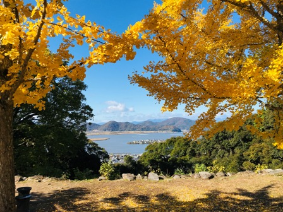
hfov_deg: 63.4
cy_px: 106
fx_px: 229
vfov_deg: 49.7
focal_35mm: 28
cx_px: 142
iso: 20
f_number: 1.8
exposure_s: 1/1709
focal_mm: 3.99
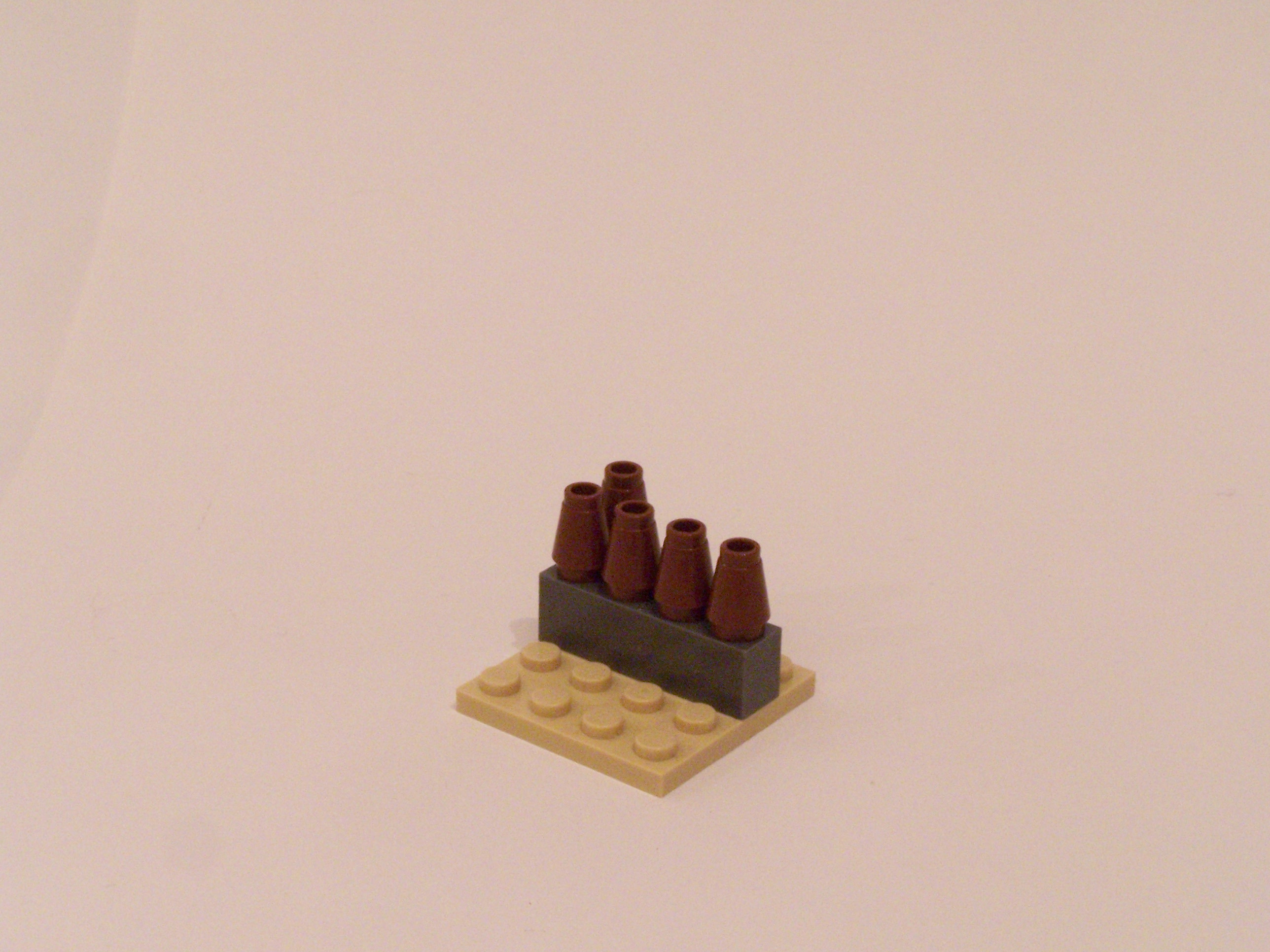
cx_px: 635
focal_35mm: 82
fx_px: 3008
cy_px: 476
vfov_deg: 18.0
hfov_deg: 23.8
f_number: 8
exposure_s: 1/4
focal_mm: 13.7
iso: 400
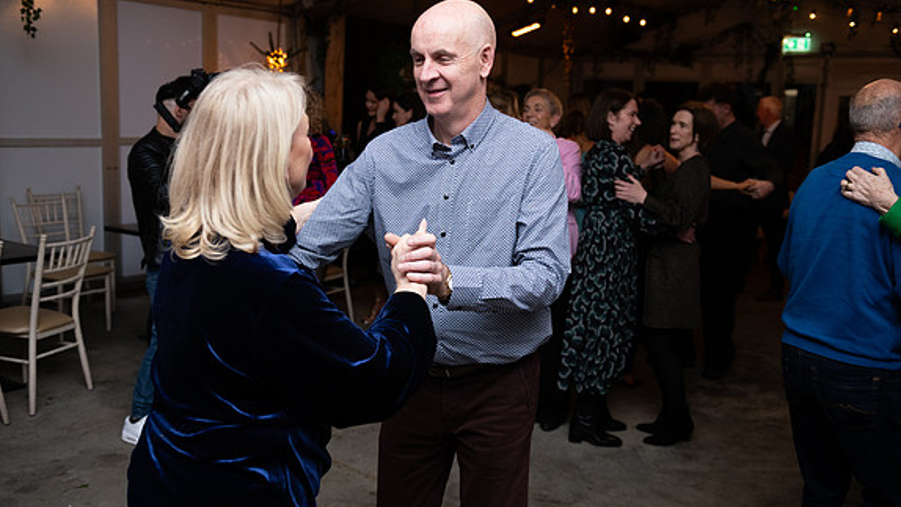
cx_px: 452
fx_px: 860
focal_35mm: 36
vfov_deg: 32.8
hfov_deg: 55.3
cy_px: 239
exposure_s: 1/160
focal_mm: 34
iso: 800
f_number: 3.5
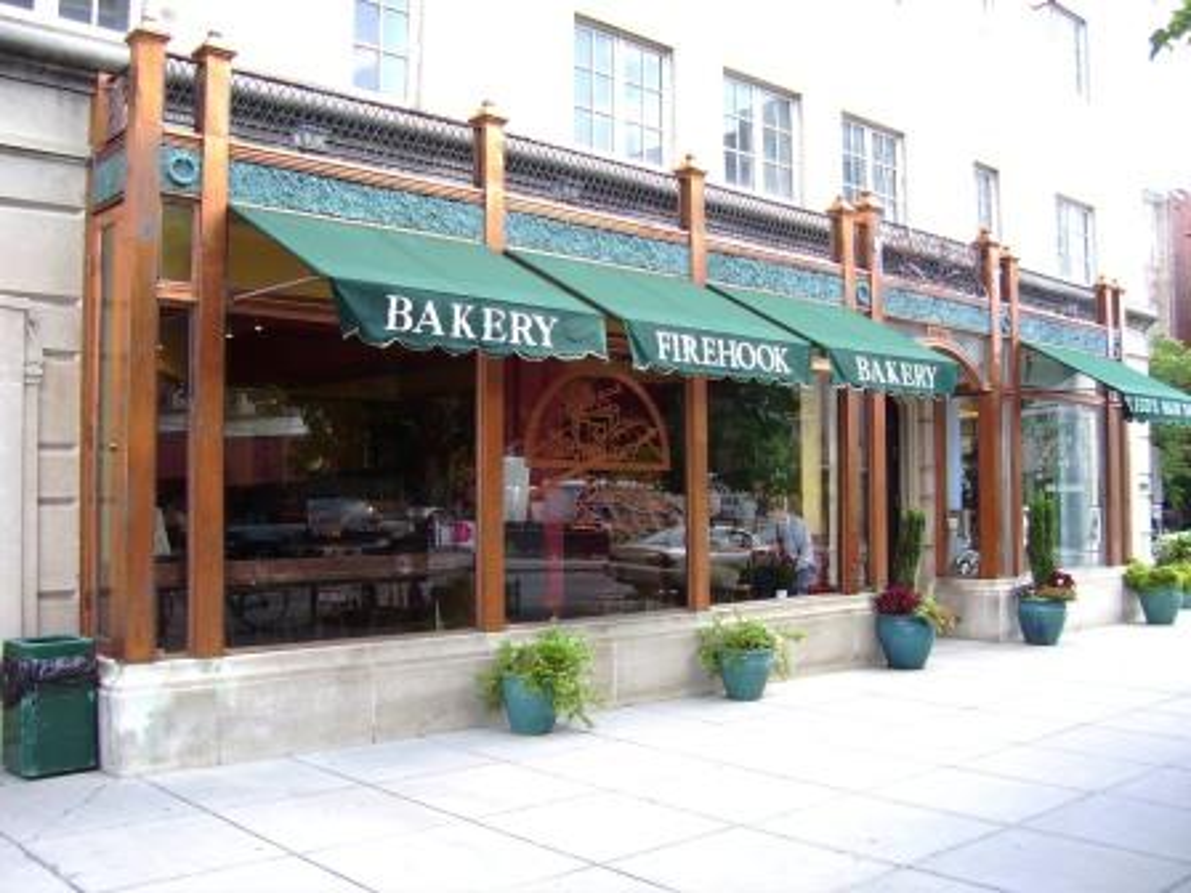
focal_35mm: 34
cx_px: 596
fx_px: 1170
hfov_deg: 54.0
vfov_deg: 41.8
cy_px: 446
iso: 80
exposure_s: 1/125
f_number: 2.7
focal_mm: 5.6
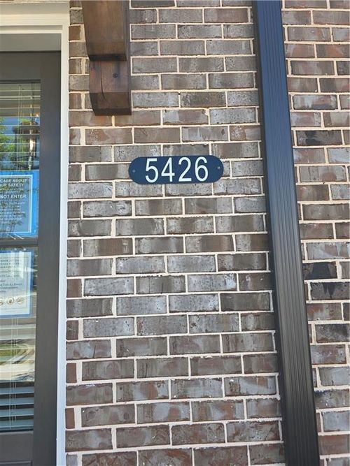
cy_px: 233
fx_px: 310
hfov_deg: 58.9
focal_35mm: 23
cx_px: 175
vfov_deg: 73.9
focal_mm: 6.3
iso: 12
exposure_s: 1/120
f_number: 1.7
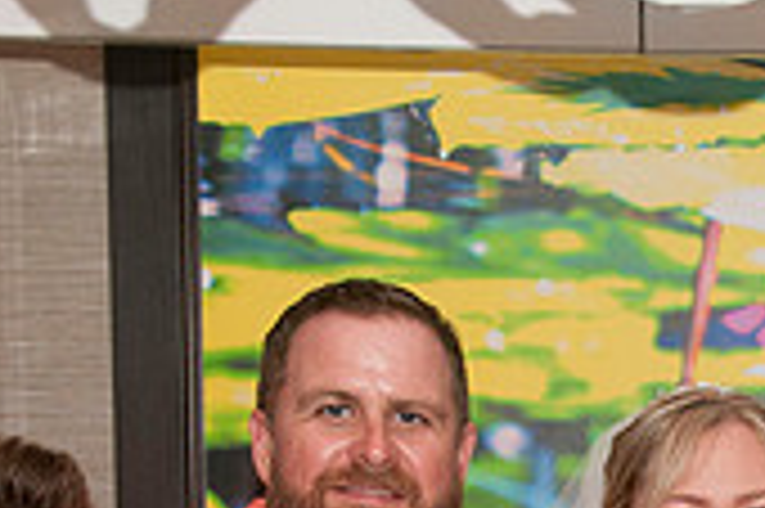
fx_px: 3482
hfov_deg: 12.4
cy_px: 847
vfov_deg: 8.1
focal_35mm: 164
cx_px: 801
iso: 400
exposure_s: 1/60
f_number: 5.6
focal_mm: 32
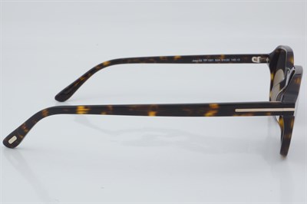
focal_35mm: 75
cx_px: 154
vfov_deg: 18.2
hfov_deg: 27.0
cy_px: 102
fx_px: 639
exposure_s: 1/4
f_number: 29
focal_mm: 50
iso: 100
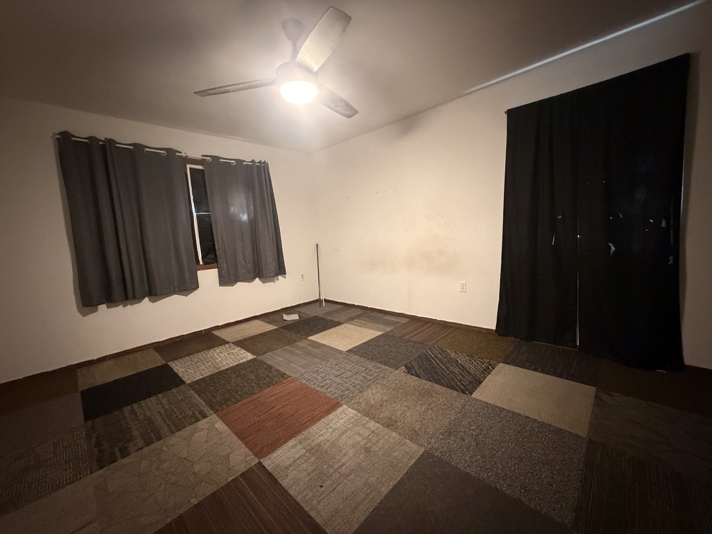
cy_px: 267
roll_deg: +3.7
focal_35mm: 14
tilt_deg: -7.1
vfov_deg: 85.7
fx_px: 288
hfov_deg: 102.1
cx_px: 356
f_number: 2.2
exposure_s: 1/40
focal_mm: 2.22
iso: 1000
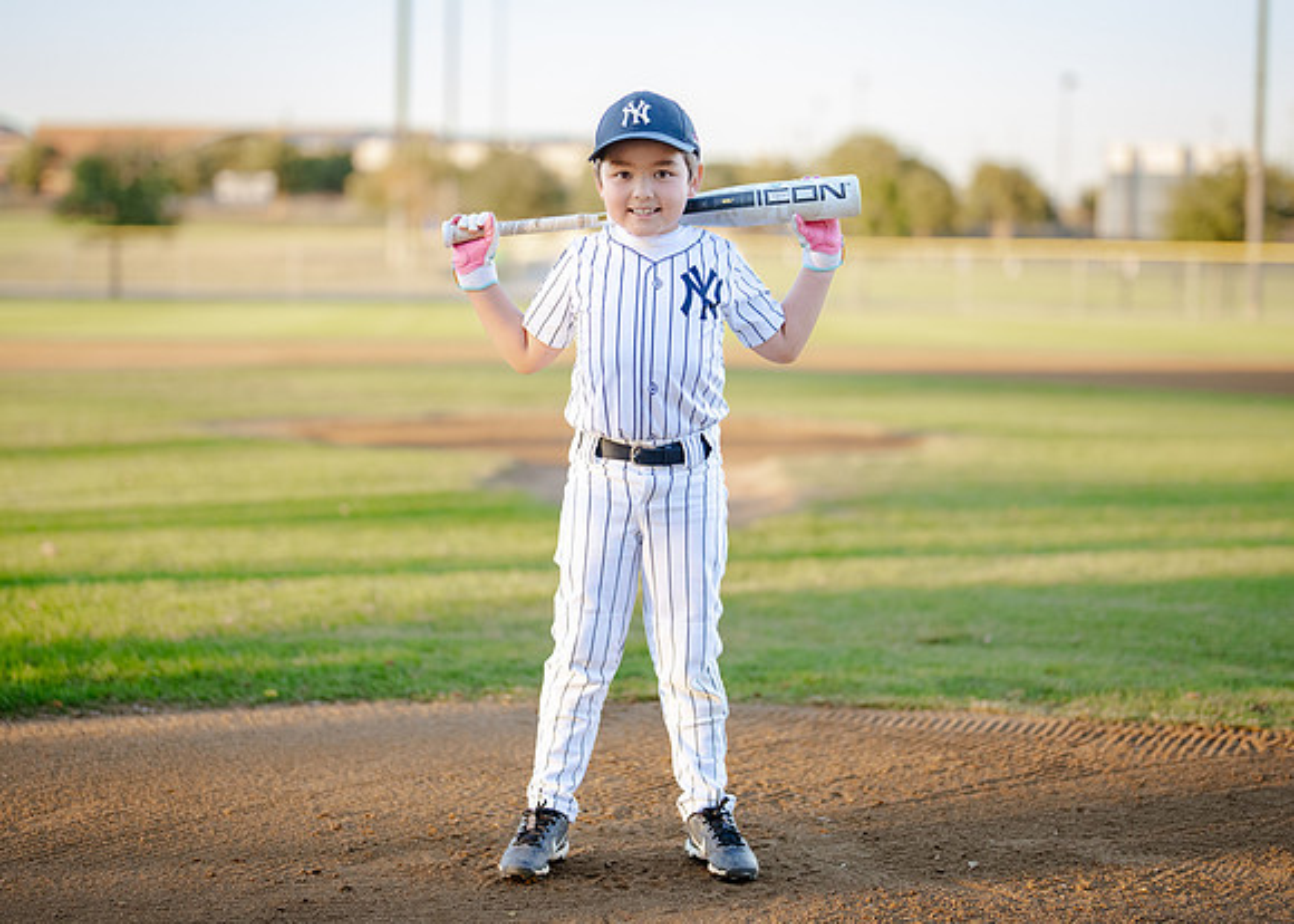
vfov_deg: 19.8
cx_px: 630
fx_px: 2646
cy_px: 404
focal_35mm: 72
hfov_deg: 27.5
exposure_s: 1/1600
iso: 250
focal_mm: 50
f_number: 1.2
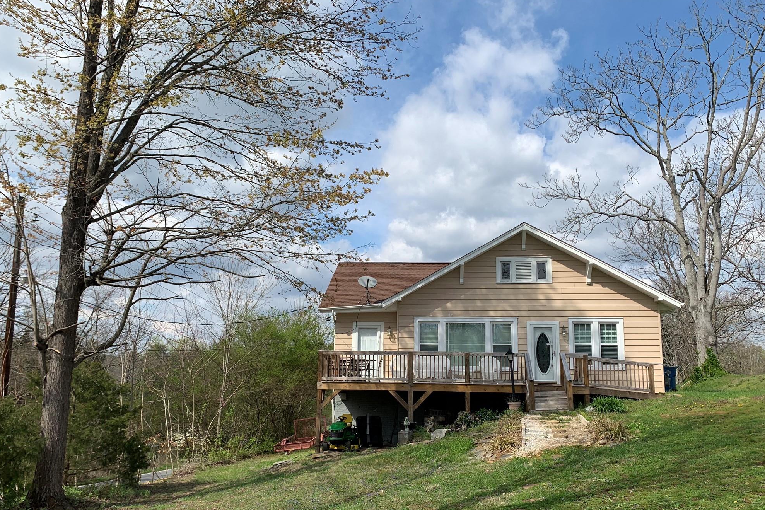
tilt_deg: +9.1
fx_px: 595
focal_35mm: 28
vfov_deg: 46.3
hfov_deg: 65.5
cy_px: 292
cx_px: 384
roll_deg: -0.4
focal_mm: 4.25
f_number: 1.8
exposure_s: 1/2681
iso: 25
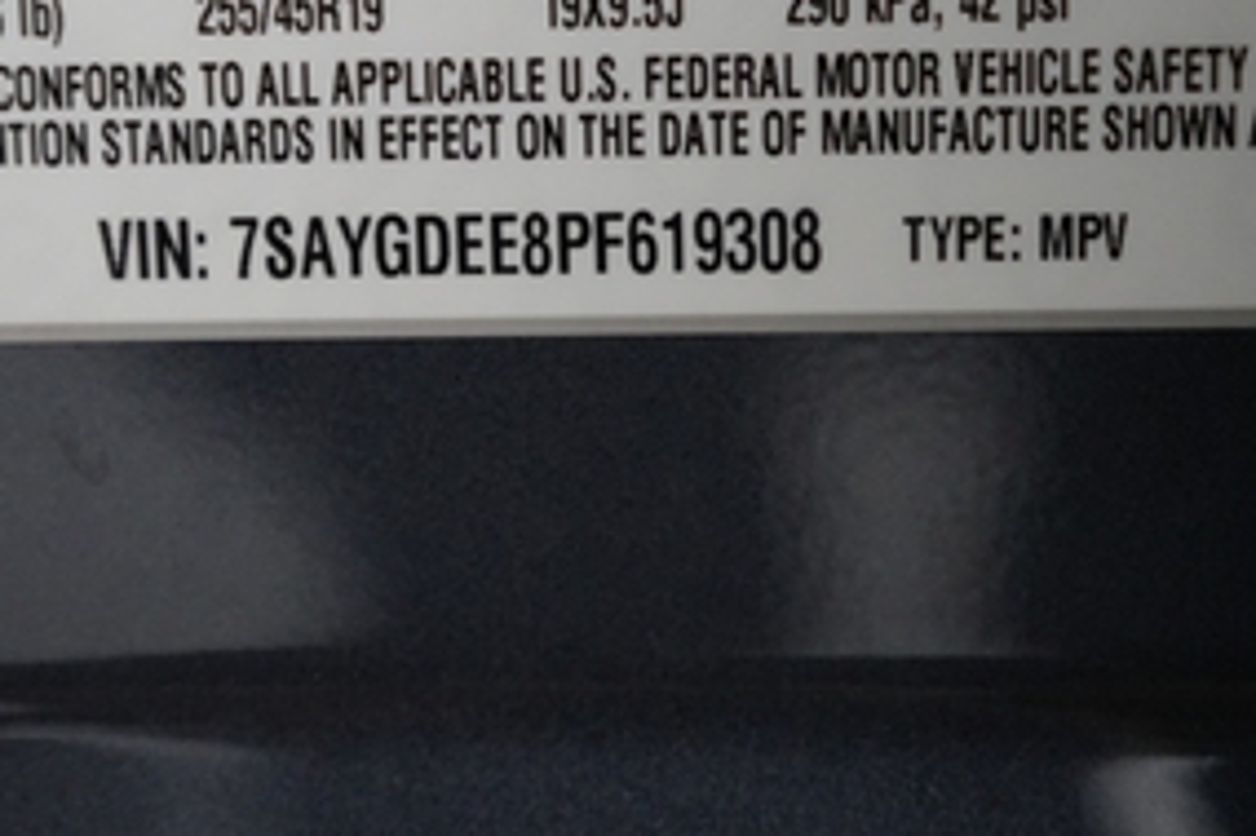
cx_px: 681
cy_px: 27
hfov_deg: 31.9
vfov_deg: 20.9
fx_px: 2197
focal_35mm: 63
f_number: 2.8
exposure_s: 1/160
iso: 5000
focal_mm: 28
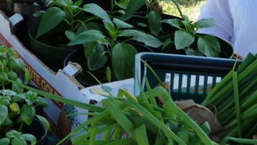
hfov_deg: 19.3
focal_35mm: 110
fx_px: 750
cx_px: 70
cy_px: -92
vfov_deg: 10.5
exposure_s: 1/200
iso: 125
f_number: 4
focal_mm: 6.7
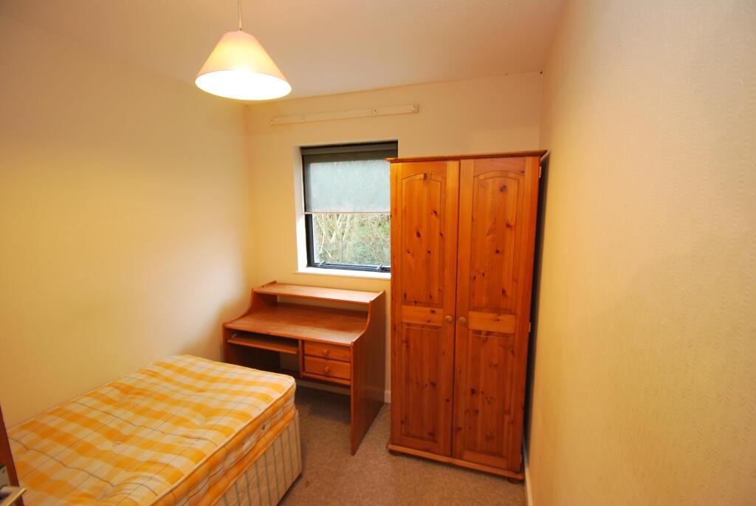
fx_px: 315
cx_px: 378
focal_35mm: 15
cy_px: 253
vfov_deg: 77.5
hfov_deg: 100.3
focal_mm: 10
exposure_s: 1/2
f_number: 3.5
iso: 100
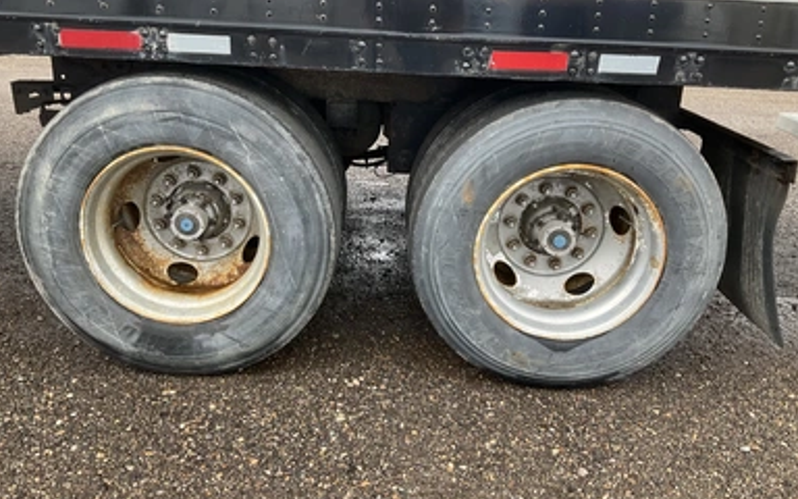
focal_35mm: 32
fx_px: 696
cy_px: 210
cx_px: 393
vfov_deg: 39.3
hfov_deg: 59.7
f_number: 1.8
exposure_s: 1/126
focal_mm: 3
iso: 16
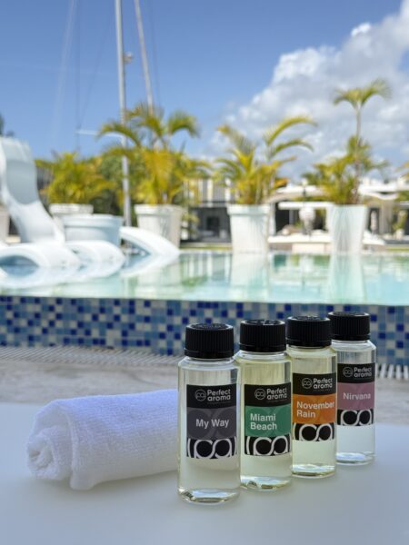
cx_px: 204
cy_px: 272
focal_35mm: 48
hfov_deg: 30.3
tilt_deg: -3.8
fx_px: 756
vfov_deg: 39.7
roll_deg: -0.2
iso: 80
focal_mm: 6.76
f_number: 1.78
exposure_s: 1/1403
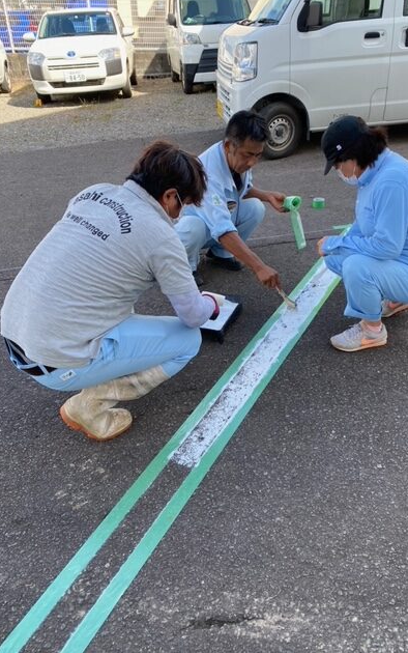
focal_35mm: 28
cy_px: 322
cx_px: 245
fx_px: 498
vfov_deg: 66.5
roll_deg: -0.9
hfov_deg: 44.3
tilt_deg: -30.1
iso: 32
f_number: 1.8
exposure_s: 1/458
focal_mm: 4.25
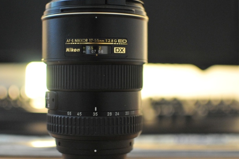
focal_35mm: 68
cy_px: 79
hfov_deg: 29.8
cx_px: 99
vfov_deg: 20.1
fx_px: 448
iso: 1600
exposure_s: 1/30
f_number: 1.8
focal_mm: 35
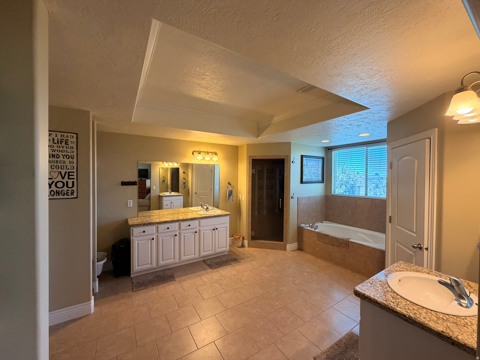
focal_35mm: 14
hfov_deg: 102.1
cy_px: 180
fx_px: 194
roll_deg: +0.6
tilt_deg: -0.8
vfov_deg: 85.7
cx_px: 240
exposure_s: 1/120
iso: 200
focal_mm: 2.22
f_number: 2.2
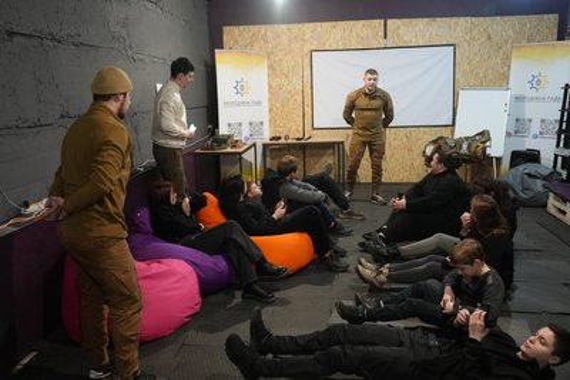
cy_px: 190
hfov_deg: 60.3
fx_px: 491
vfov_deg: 42.4
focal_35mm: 31
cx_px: 285
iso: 10000
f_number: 4
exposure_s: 1/160
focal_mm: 31
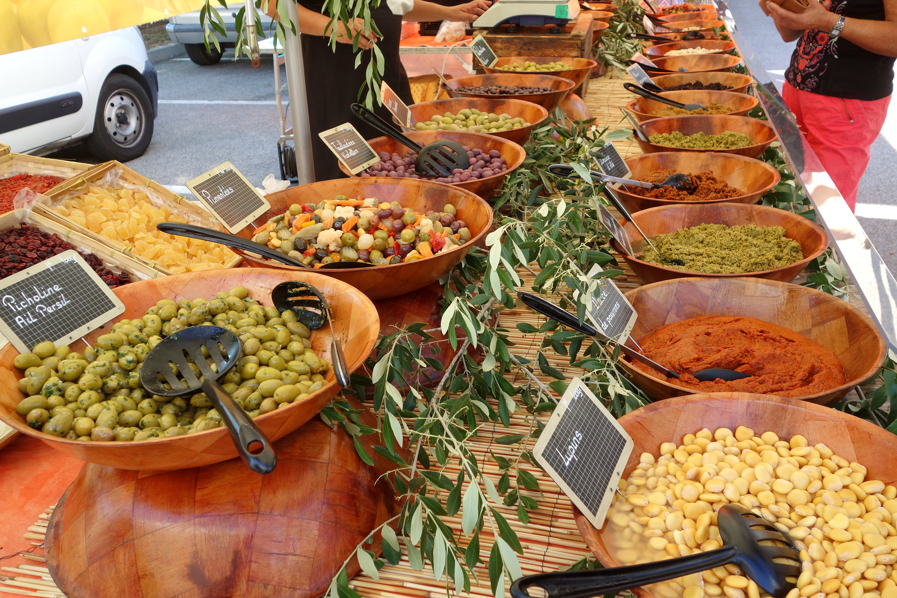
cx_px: 448
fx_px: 772
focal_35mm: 31
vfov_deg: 42.3
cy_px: 299
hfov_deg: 60.3
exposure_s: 1/100
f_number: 4.5
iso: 125
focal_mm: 11.6
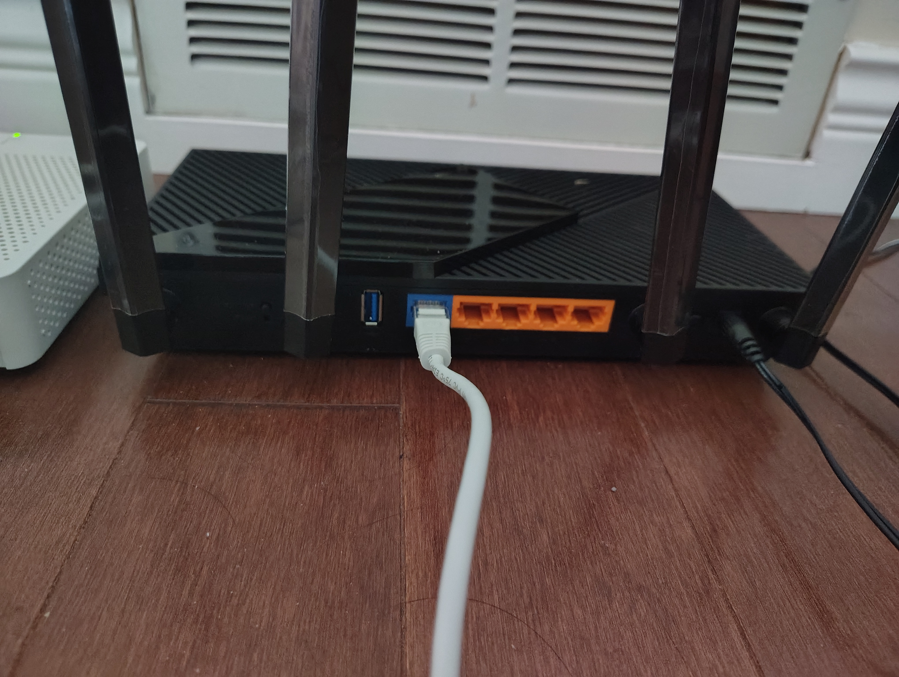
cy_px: 338
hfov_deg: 71.5
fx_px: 624
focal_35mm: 24
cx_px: 450
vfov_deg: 56.9
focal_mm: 5.56
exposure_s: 1/20
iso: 5878
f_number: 1.8
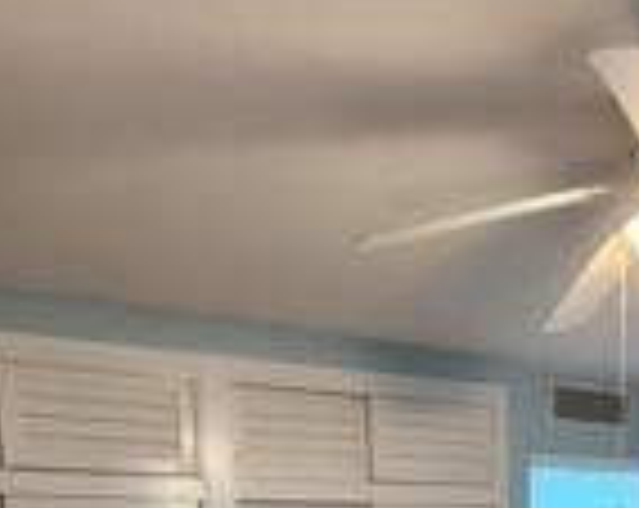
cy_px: 751
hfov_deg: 41.6
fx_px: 812
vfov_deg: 26.1
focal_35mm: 43
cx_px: 486
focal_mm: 2.2
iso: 320
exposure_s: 1/30
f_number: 2.2
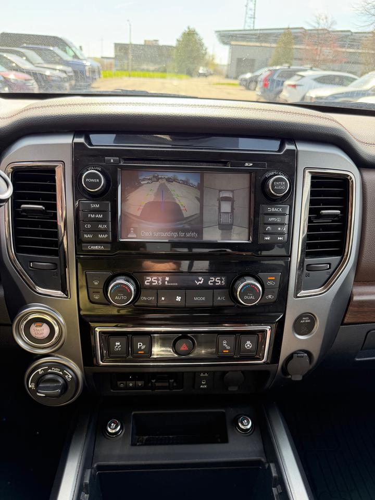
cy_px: 250
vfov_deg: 71.6
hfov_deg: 56.8
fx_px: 347
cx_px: 188
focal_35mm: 24
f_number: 1.78
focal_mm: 6.76
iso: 100
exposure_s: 1/191
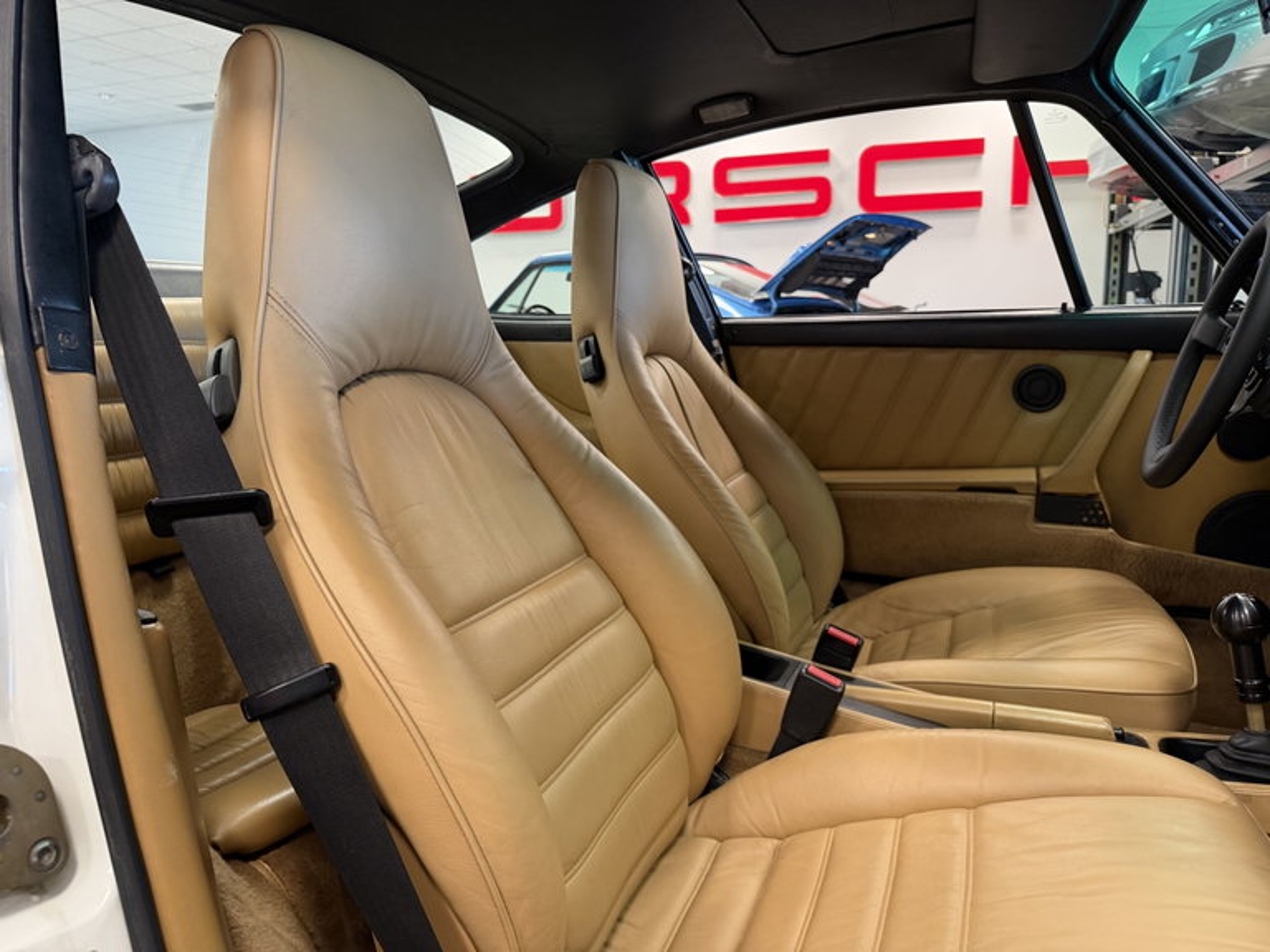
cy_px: 476
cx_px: 635
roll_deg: +1.0
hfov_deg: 71.6
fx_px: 881
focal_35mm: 24
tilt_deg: -9.1
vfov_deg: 56.8
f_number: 1.78
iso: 200
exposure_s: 1/65
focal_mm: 6.76
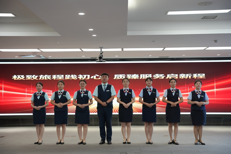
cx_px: 116
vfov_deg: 25.6
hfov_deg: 37.7
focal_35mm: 53
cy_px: 77
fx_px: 338
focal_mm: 52.7
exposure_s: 1/160
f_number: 4
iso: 800
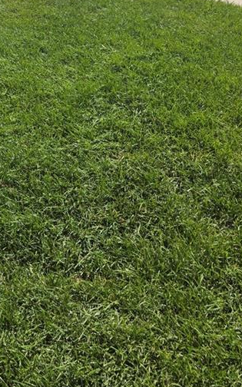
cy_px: -53
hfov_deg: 21.6
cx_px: 6
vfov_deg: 30.8
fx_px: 612
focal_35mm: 58
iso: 80
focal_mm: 6.3
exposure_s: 1/5608
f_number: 1.7
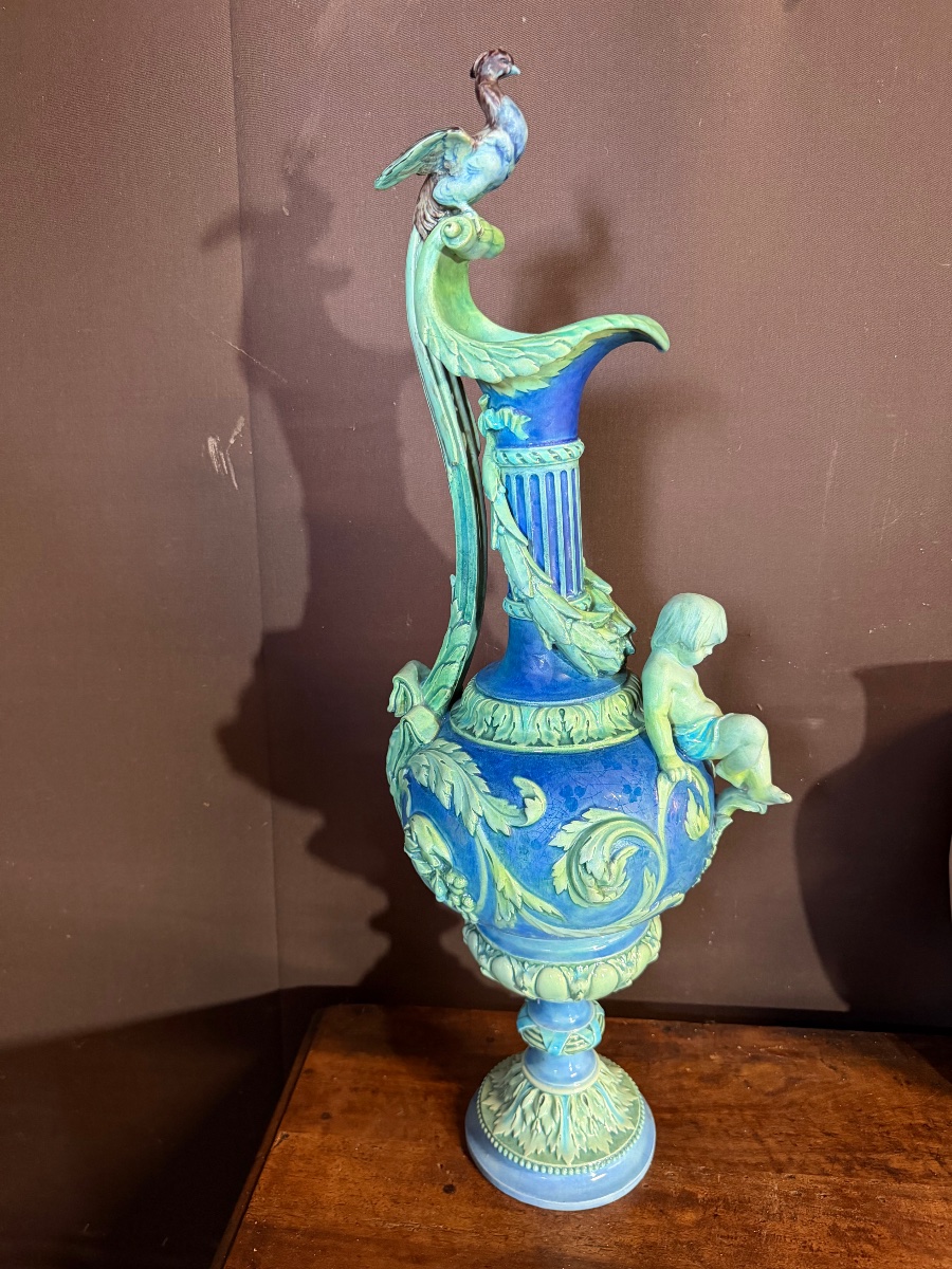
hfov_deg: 56.8
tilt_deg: -15.9
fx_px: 880
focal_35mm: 24
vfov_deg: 71.6
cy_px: 634
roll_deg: +1.0
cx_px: 476
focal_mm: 6.76
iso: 800
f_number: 1.78
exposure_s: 1/50
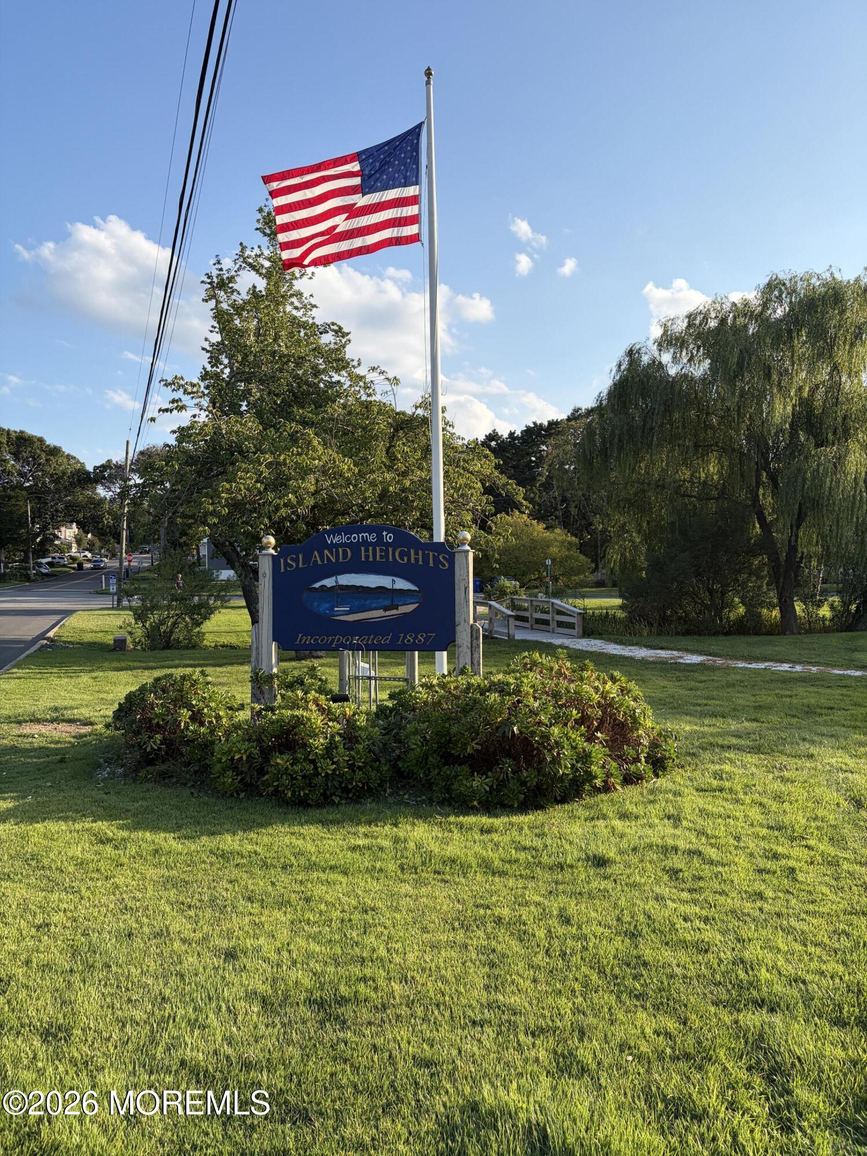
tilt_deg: -0.5
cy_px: 578
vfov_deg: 67.3
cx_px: 434
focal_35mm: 26
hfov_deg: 53.1
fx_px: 868
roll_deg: +0.9
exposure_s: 1/1626
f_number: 1.6
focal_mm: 5.96
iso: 50
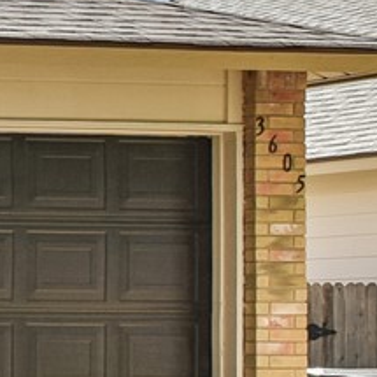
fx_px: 1589
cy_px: 321
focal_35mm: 129
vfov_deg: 13.4
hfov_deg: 7.3
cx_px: -1301
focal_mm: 15
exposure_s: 1/80
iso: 100
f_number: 8
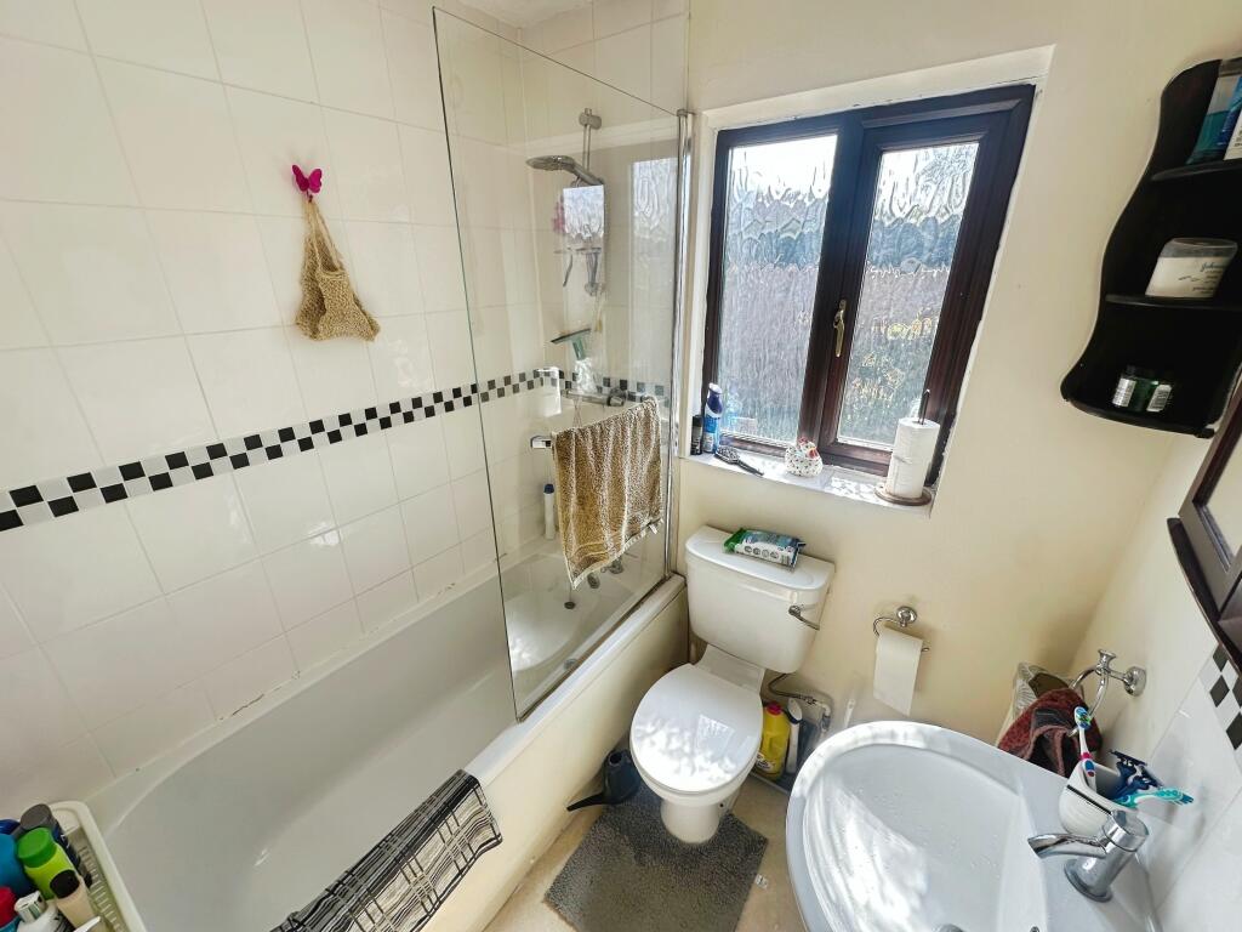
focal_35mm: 14
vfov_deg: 85.7
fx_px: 502
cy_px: 466
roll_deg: +0.8
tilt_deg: -22.1
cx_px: 621
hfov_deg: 102.1
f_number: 2.2
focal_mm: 2.22
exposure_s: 1/196
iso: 40
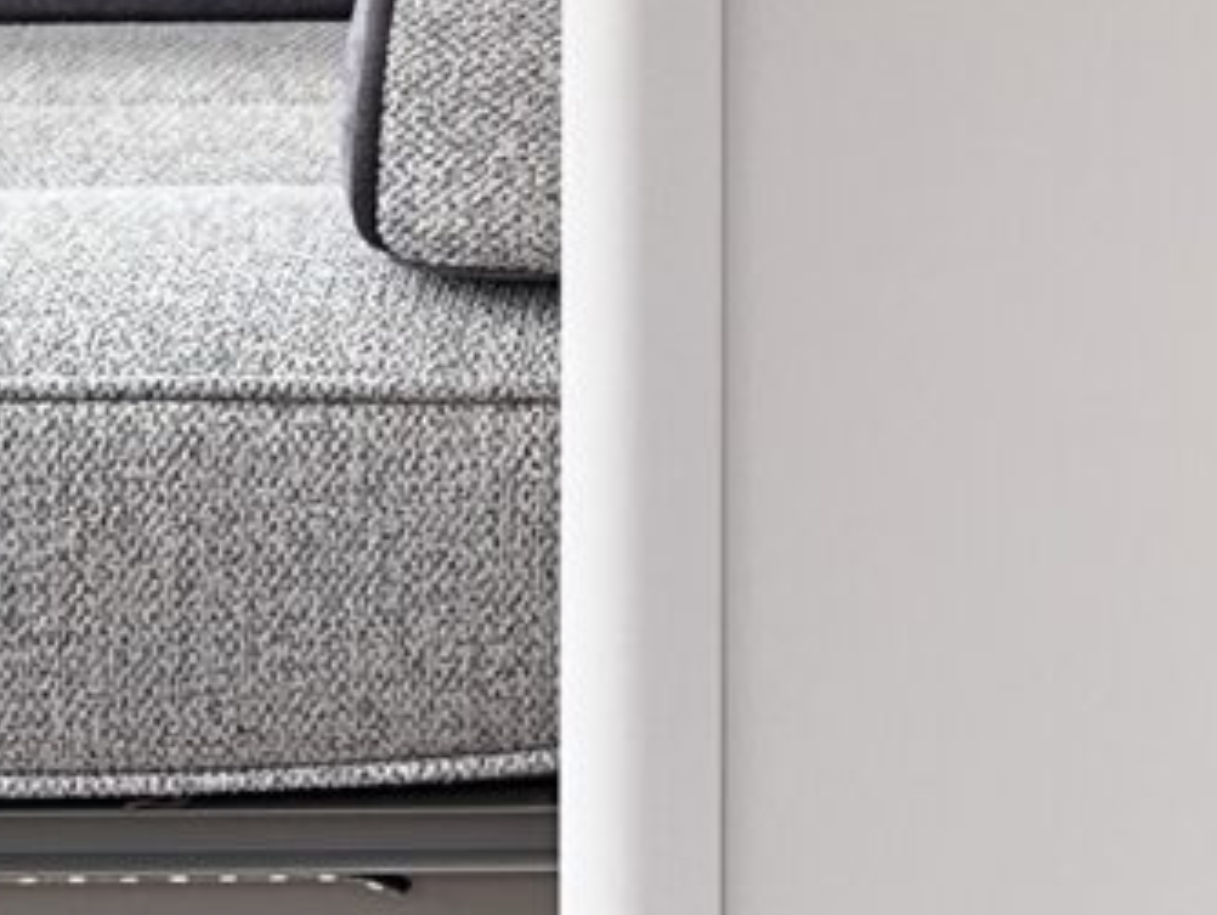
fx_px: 5172
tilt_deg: -3.1
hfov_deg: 12.8
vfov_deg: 9.5
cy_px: -835
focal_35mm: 147
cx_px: 1753
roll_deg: -0.9
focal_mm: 6.86
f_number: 1.78
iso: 80
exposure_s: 1/298
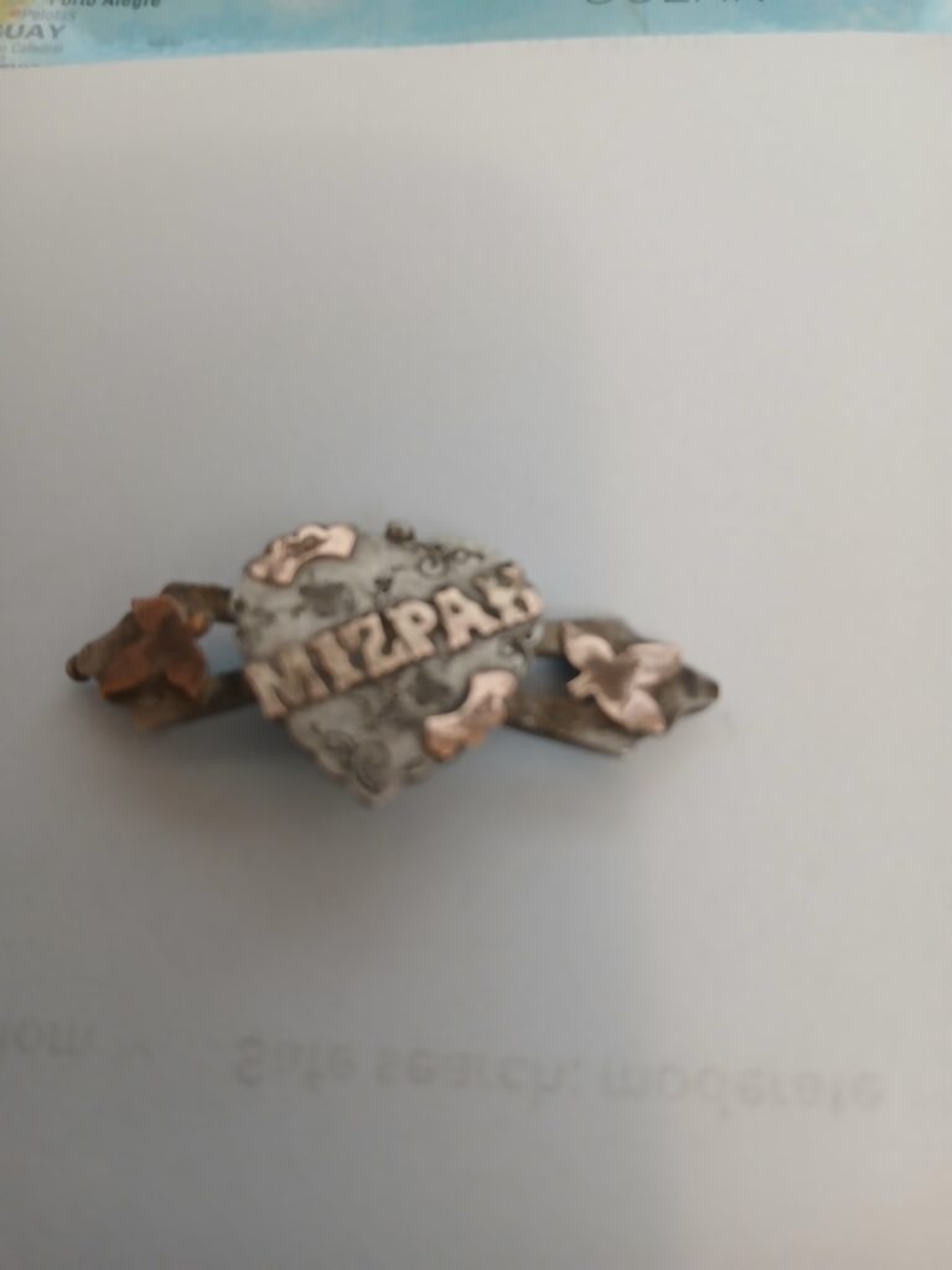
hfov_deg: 53.1
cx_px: 476
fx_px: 953
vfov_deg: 67.3
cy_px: 635
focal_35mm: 26
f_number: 1.8
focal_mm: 3.98
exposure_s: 1/50
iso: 320
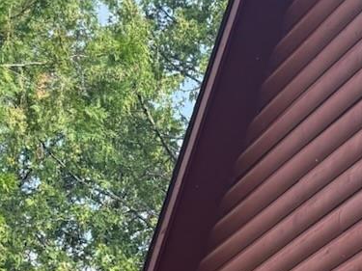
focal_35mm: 131
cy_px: 585
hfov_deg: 14.0
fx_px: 1370
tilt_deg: +9.8
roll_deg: -1.5
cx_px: 571
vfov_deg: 10.2
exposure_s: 1/1410
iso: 100
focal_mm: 6.76
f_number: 1.78
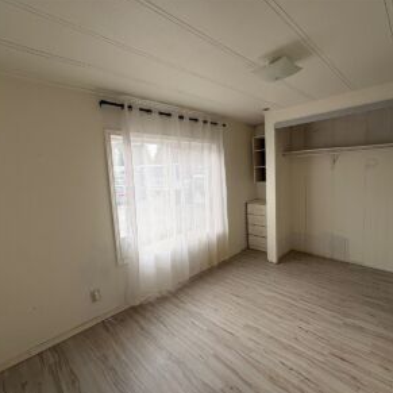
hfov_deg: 83.8
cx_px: 211
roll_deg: +3.6
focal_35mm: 17
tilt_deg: -6.0
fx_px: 218
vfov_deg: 84.0
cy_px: 194
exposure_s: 1/99
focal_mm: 2.22
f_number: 2.2
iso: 50
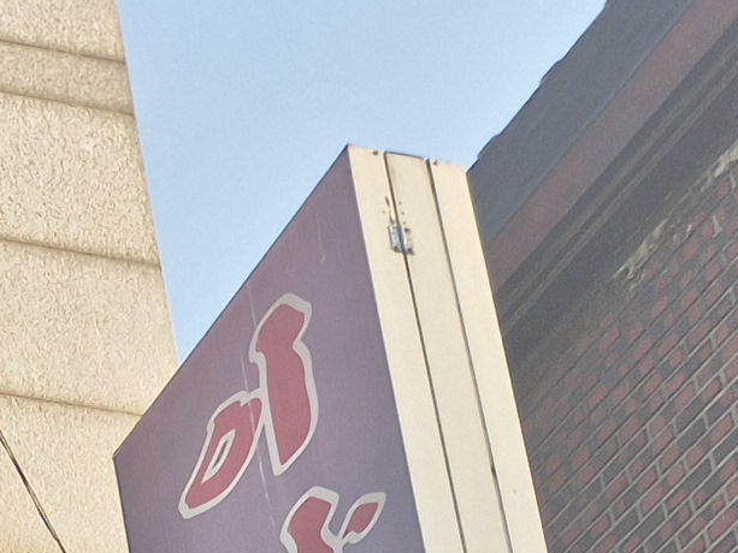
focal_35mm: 150
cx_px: -964
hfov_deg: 11.2
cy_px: 1661
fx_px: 3199
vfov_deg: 8.3
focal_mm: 5.4
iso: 25
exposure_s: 1/254
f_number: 1.8
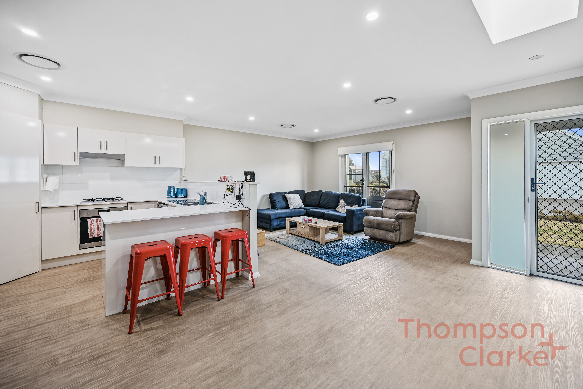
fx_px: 227
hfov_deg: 104.2
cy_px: 194
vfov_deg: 81.3
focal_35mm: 14
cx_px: 292
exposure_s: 1/2.5
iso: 100
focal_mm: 14
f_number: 4
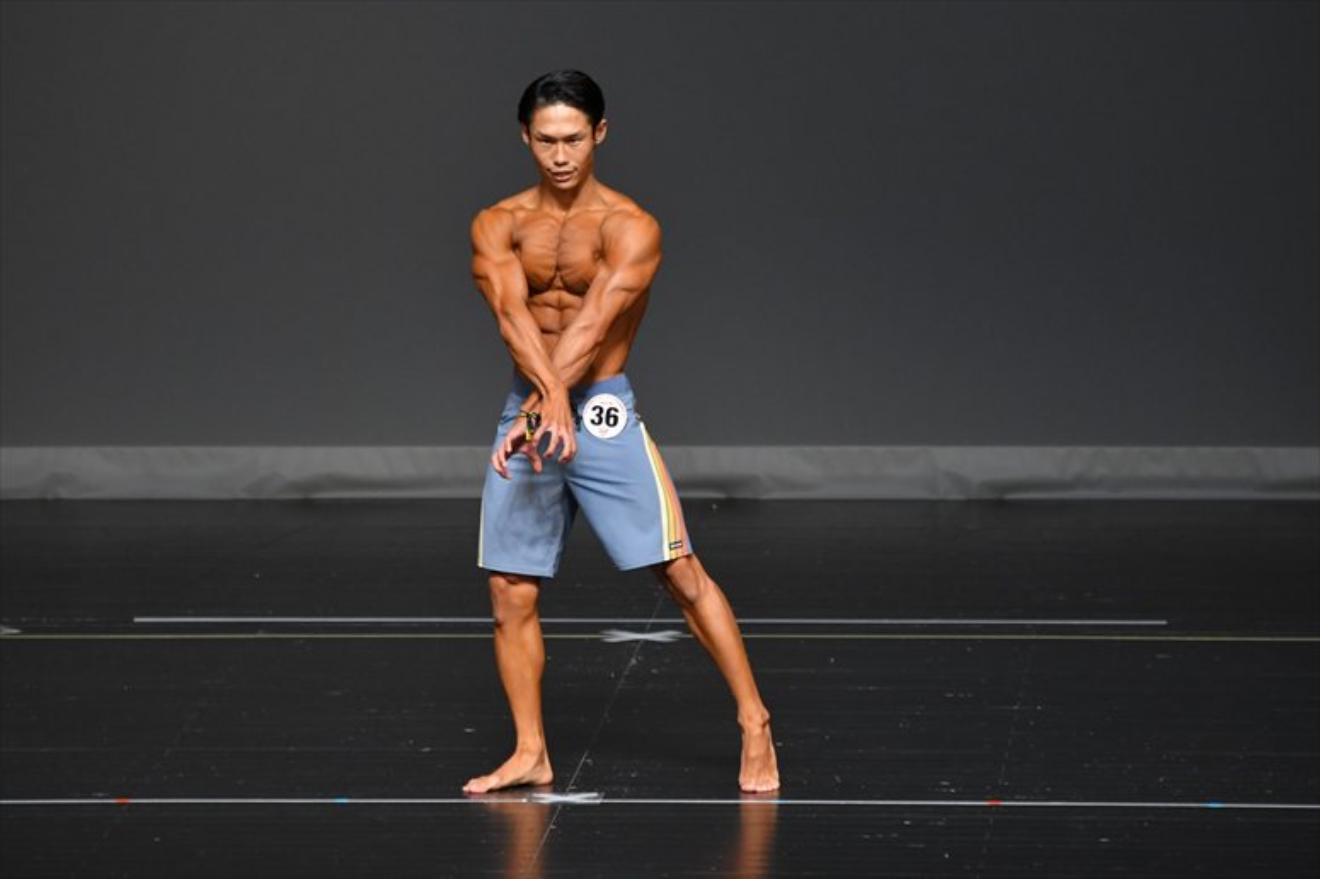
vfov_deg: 4.0
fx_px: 12644
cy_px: 440
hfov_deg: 6.0
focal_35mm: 345
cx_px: 660
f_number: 5.6
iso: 2000
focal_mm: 230
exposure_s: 1/400
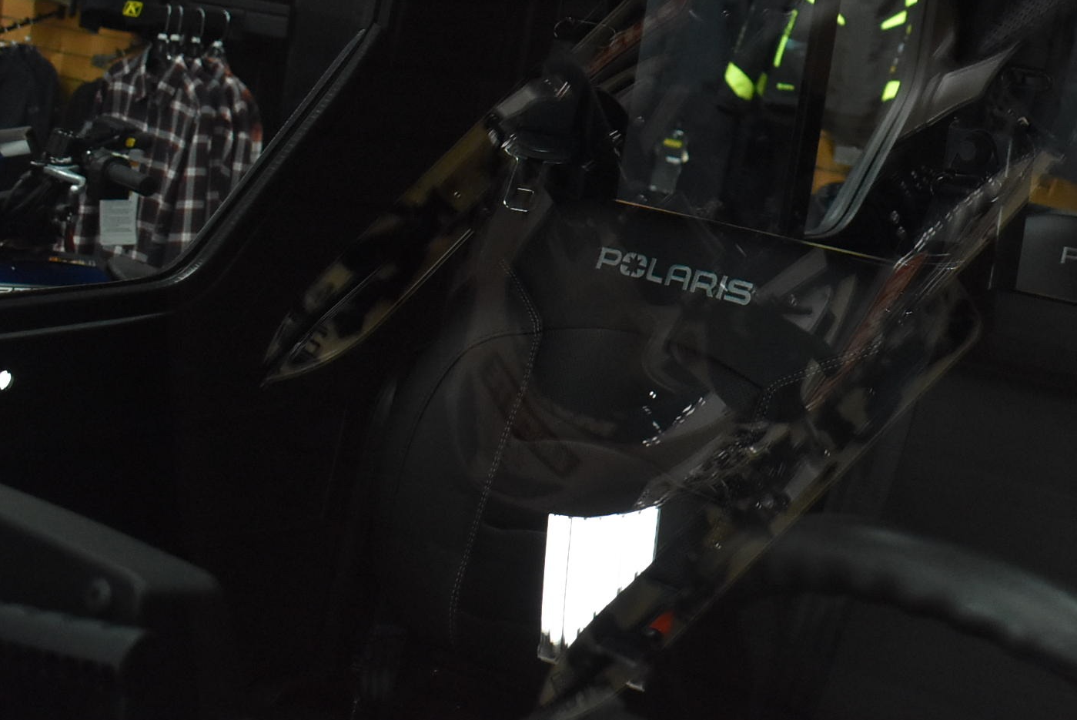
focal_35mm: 77
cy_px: 23
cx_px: 1015
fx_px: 2305
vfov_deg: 17.4
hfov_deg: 25.3
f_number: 3.8
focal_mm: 24
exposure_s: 1/125
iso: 2000
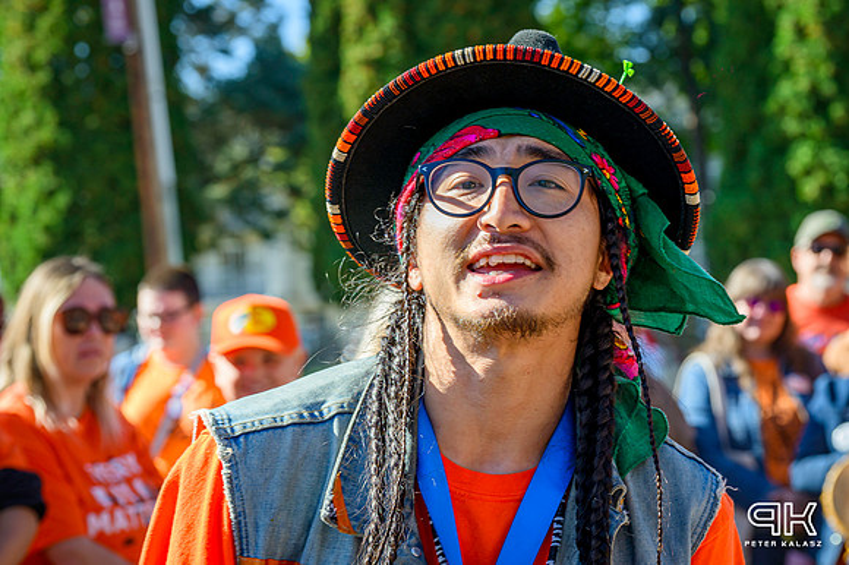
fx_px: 2404
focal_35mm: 102
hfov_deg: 20.0
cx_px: 424
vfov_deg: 13.4
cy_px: 282
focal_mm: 68
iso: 200
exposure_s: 1/400
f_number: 5
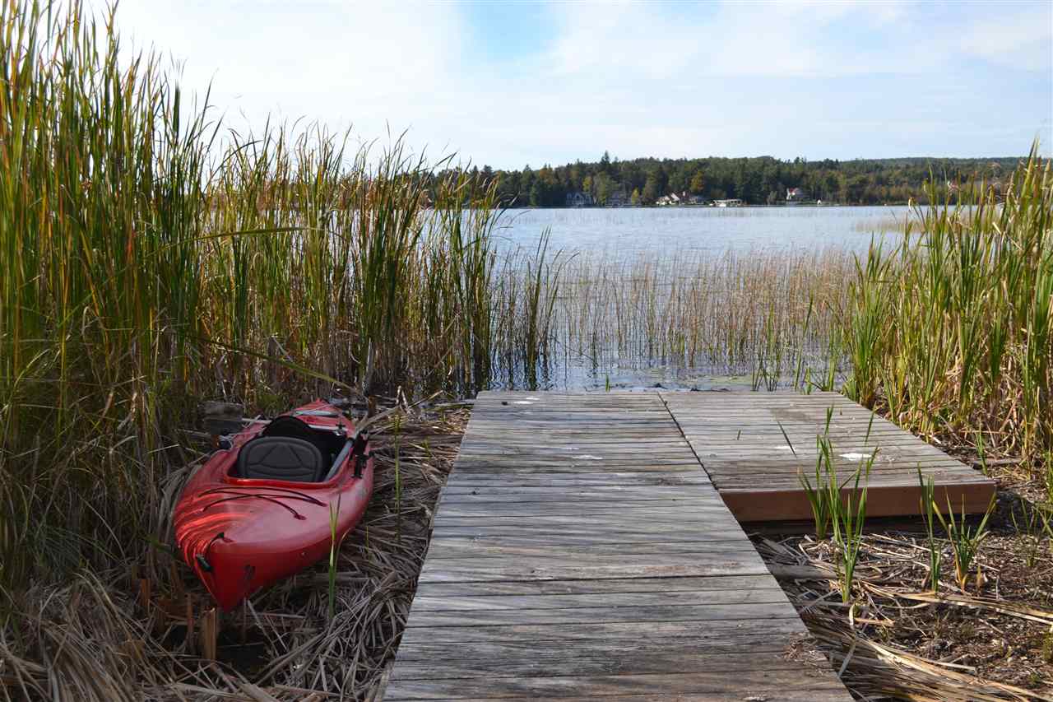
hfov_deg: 46.4
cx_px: 526
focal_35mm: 42
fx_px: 1228
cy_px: 351
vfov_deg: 31.9
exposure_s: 1/200
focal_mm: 28
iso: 100
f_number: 8
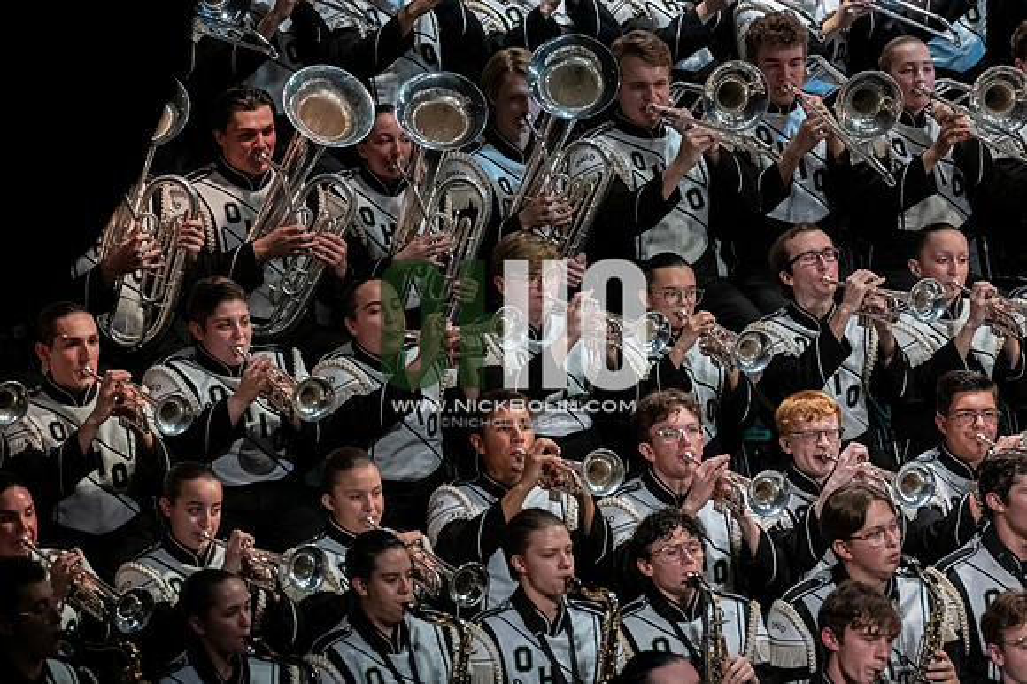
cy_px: 342
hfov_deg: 6.9
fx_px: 8553
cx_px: 514
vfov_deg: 4.6
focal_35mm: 300
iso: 3200
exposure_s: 1/500
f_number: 4
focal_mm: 200
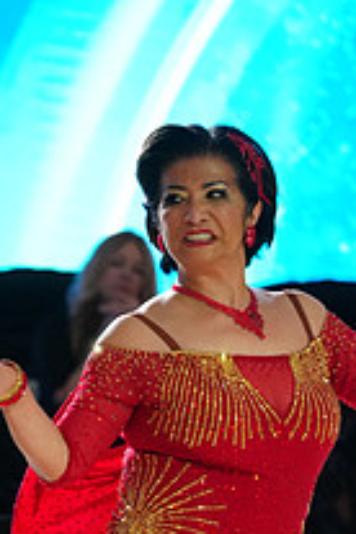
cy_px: 653
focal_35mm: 561
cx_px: 156
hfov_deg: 2.5
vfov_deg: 3.7
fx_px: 8321
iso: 2500
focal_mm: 200
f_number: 4
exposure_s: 1/320
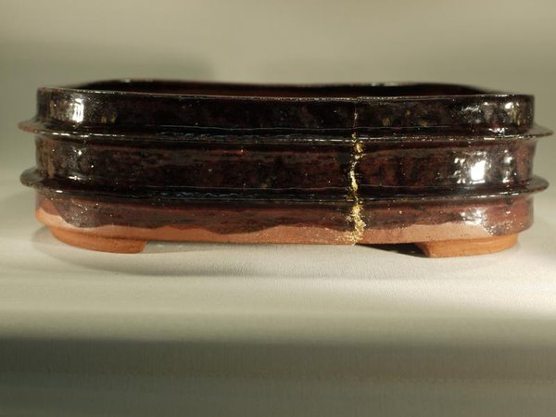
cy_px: 208
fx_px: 771
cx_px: 278
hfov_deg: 39.7
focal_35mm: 48
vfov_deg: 30.3
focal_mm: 24
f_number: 4.8
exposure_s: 1/30
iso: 100
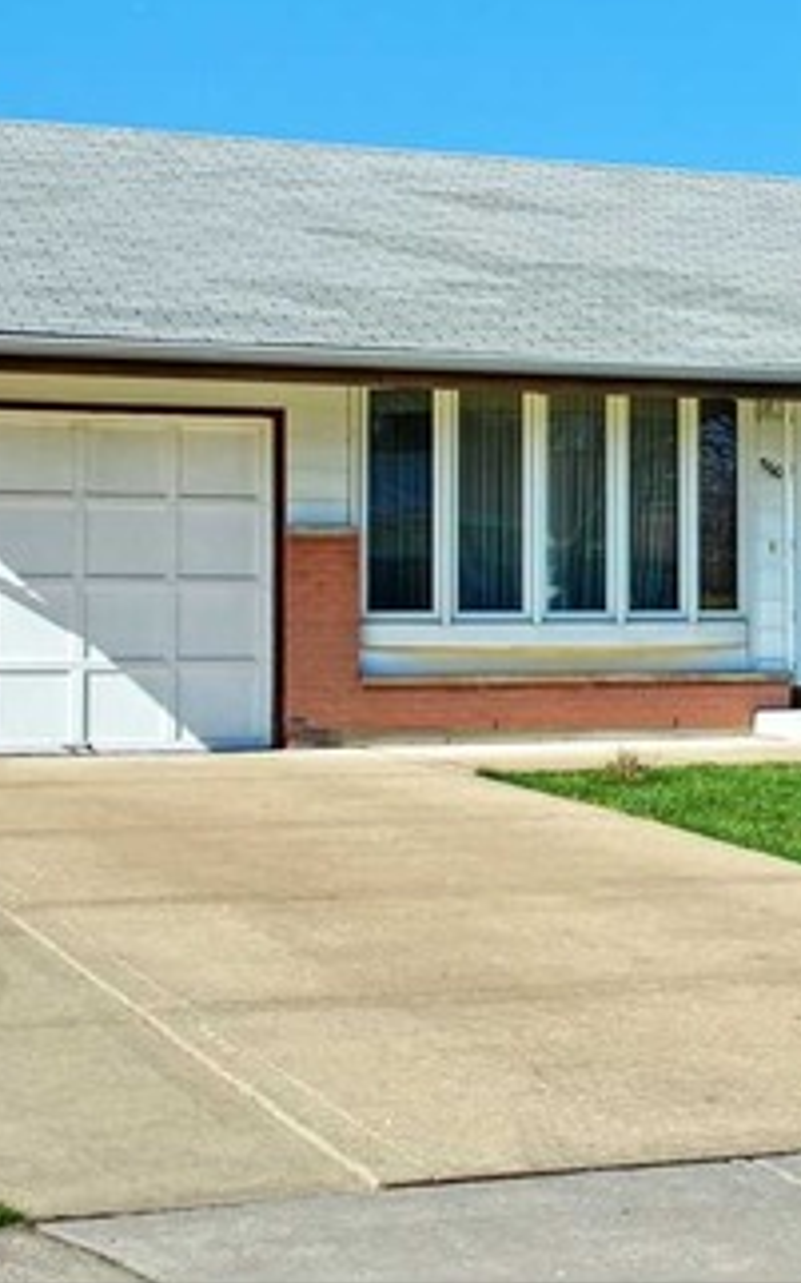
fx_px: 2762
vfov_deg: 26.1
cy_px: 462
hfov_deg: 16.2
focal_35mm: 79
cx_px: 765
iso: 200
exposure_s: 1/320
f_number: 4.5
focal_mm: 26
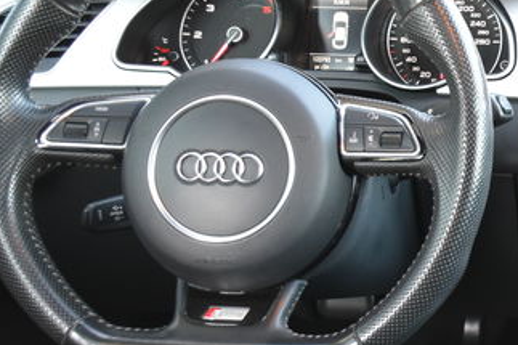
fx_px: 1337
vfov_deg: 14.7
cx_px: 722
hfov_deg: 19.7
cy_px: 169
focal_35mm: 93
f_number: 3.5
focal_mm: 20
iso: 1250
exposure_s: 1/60
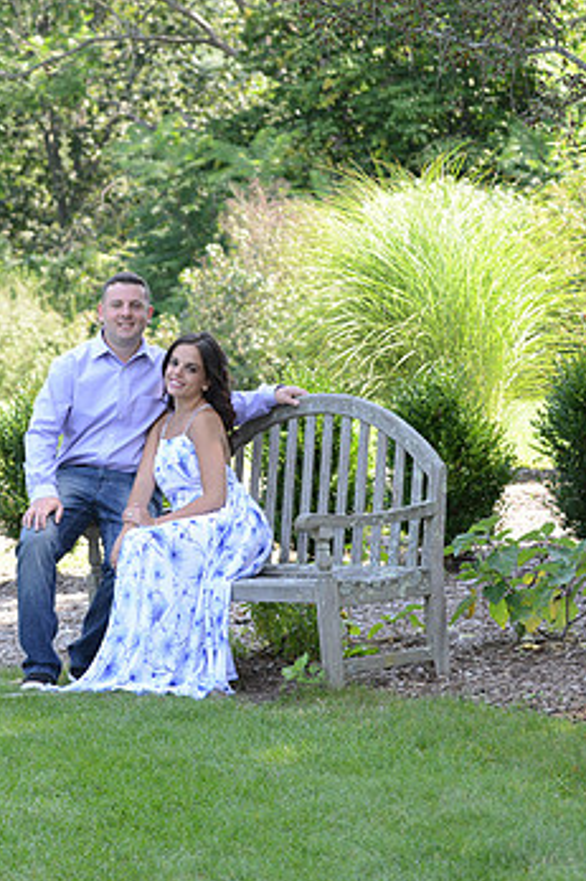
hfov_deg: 9.9
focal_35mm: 137
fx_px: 3348
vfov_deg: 15.0
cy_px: 400
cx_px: 20
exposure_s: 1/250
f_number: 5.6
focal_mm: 82
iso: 400
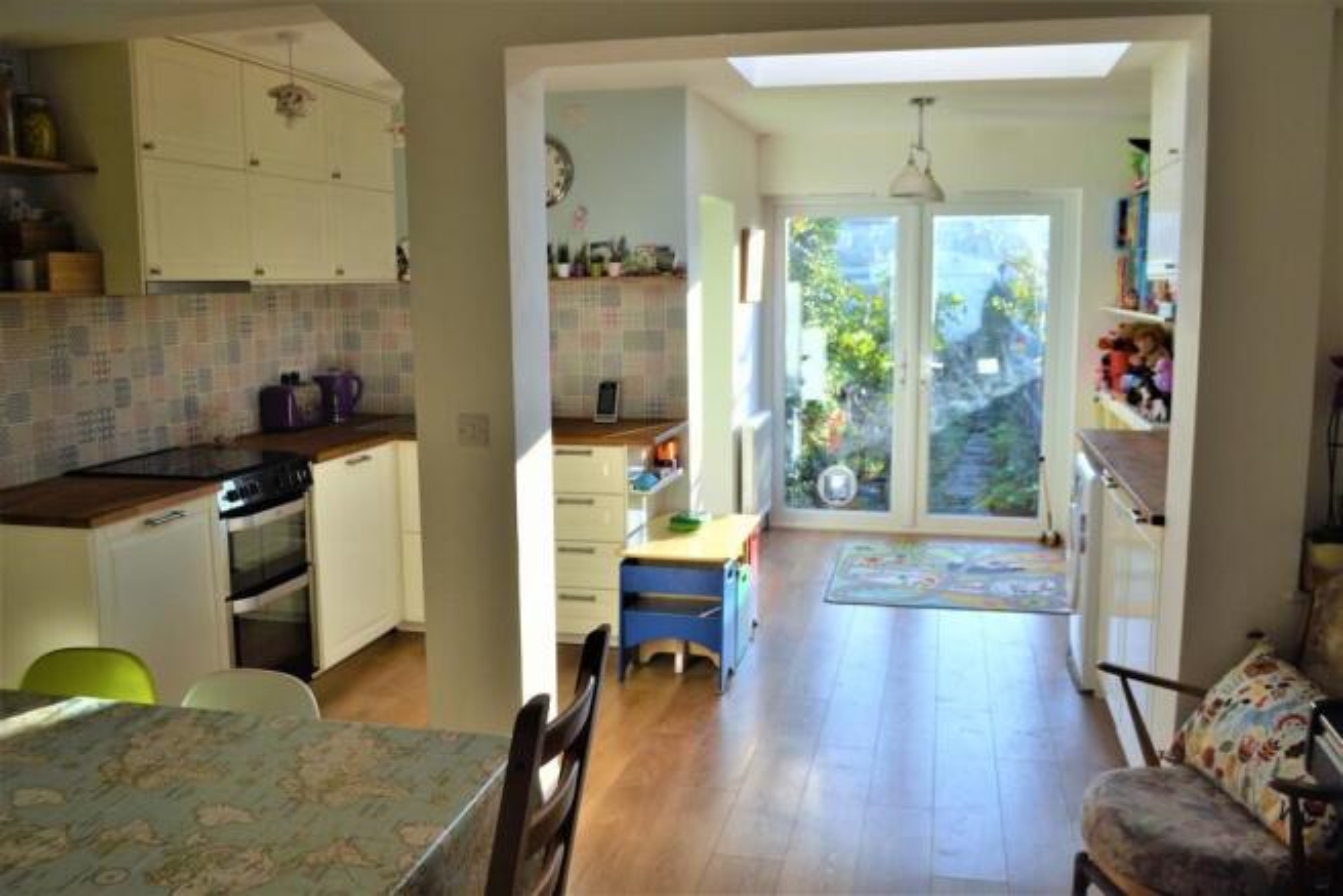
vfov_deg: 43.6
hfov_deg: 61.9
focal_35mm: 30
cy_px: 448
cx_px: 672
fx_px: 1119
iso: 160
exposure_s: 1/125
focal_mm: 20
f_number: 5.6
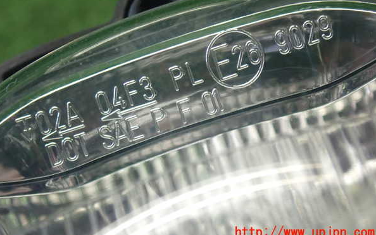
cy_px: 98
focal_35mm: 107
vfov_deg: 12.2
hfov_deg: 19.5
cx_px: 188
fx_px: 1096
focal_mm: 18
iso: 800
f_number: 4.9
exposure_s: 1/100
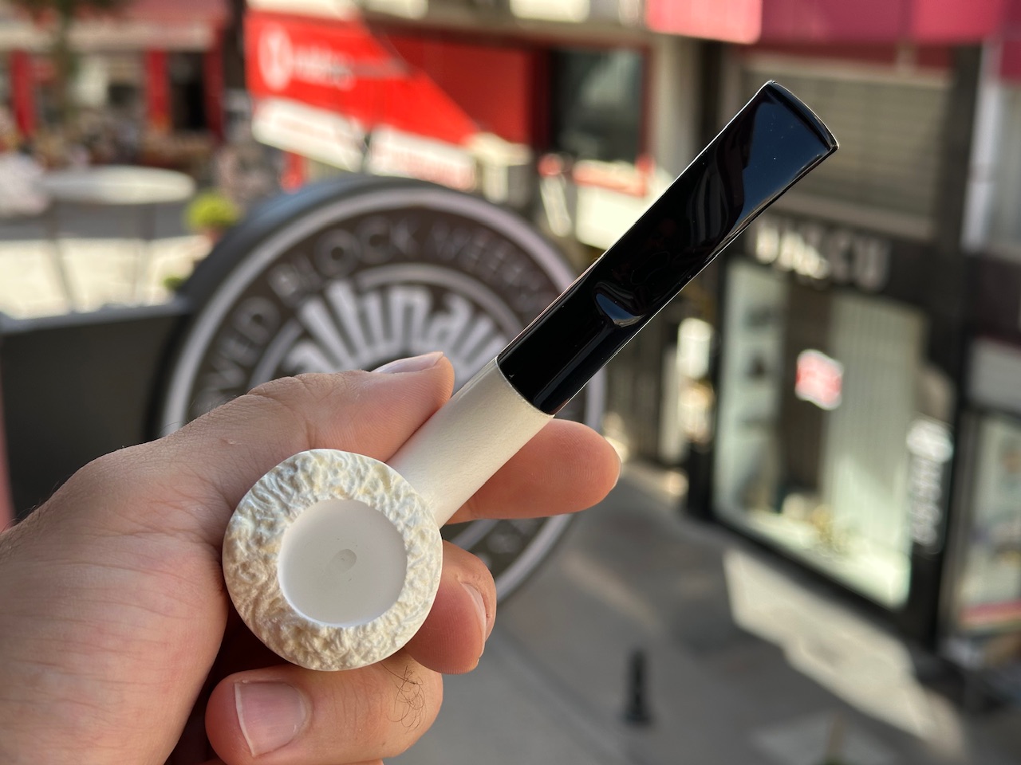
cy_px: 382
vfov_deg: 30.3
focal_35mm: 48
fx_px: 1416
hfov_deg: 39.7
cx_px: 510
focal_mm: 6.86
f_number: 1.78
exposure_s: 1/681
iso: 64
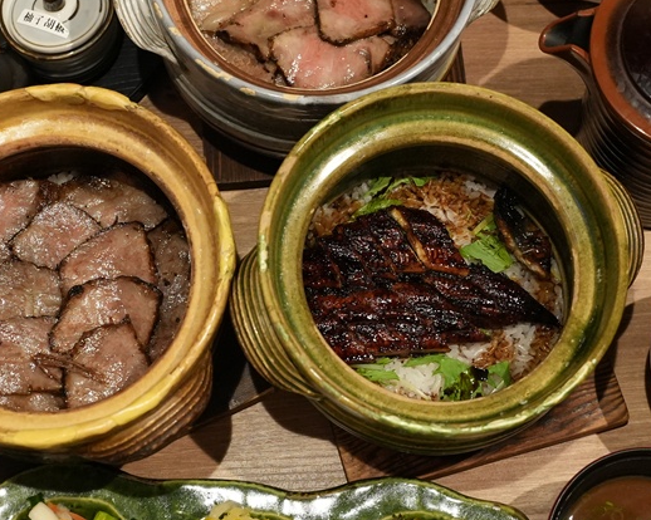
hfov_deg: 24.4
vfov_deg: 19.6
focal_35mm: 78
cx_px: 344
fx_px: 1502
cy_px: 242
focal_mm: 28.3
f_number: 3.2
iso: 3200
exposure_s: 1/80
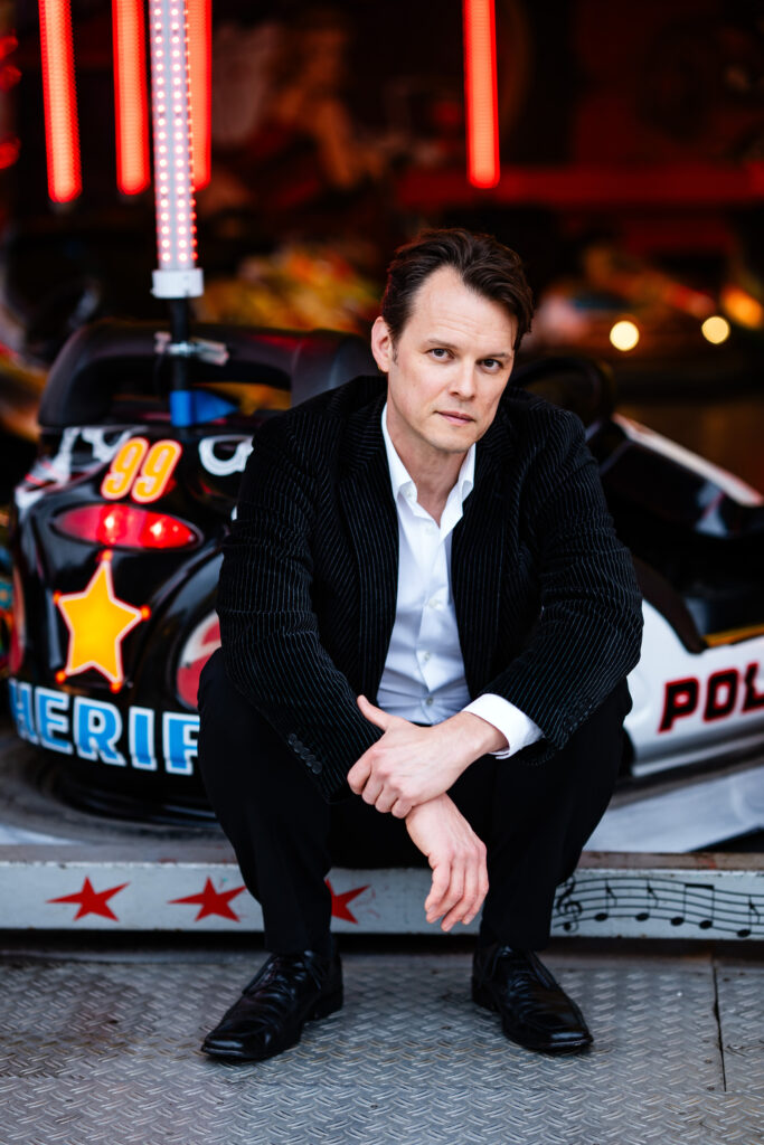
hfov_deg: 16.1
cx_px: 382
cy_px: 572
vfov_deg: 23.9
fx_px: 2705
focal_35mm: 85
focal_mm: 85
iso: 160
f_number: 1.8
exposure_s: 1/500
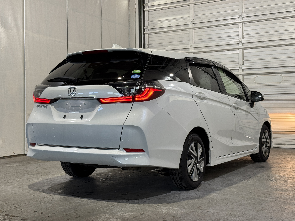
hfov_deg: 39.7
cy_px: 110
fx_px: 409
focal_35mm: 48
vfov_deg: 30.3
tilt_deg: -0.4
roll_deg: -0.2
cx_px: 148
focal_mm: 6.76
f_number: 1.78
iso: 80
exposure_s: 1/60
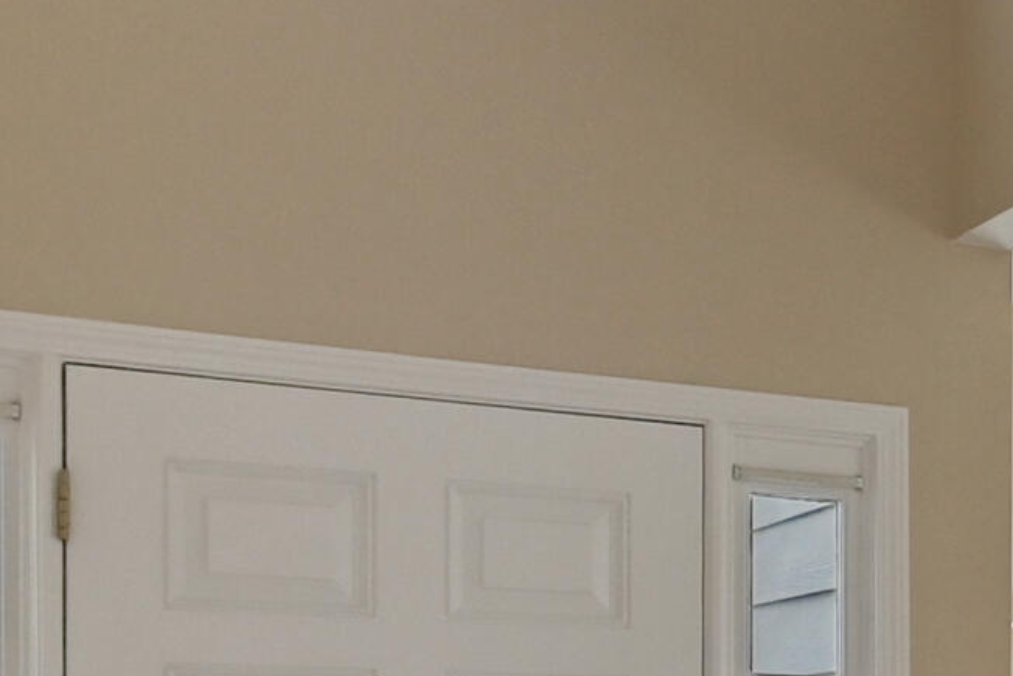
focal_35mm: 69
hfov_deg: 22.8
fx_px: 1942
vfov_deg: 18.7
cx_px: 1585
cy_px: 811
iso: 320
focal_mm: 10
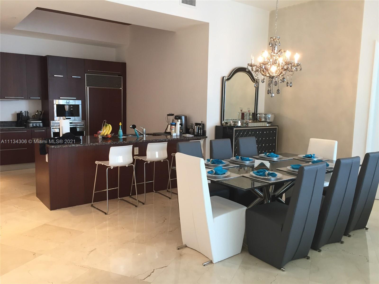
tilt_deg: -6.0
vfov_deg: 48.2
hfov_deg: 61.7
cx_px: 190
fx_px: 318
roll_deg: -1.3
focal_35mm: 29
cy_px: 142
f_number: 2.2
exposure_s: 1/30
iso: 64
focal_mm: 4.15
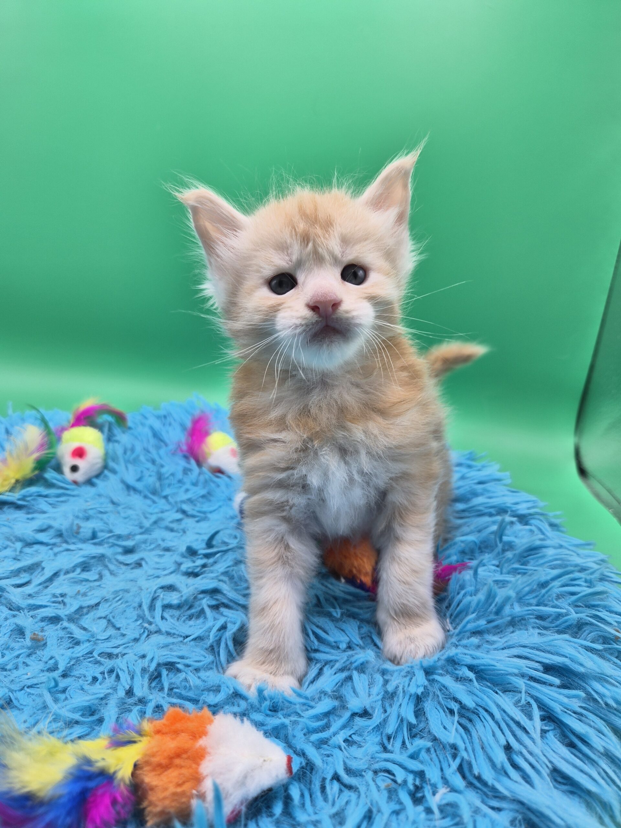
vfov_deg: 73.9
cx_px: 310
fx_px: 550
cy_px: 414
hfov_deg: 58.9
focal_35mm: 23
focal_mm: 5.4
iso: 25
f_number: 1.8
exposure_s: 1/178
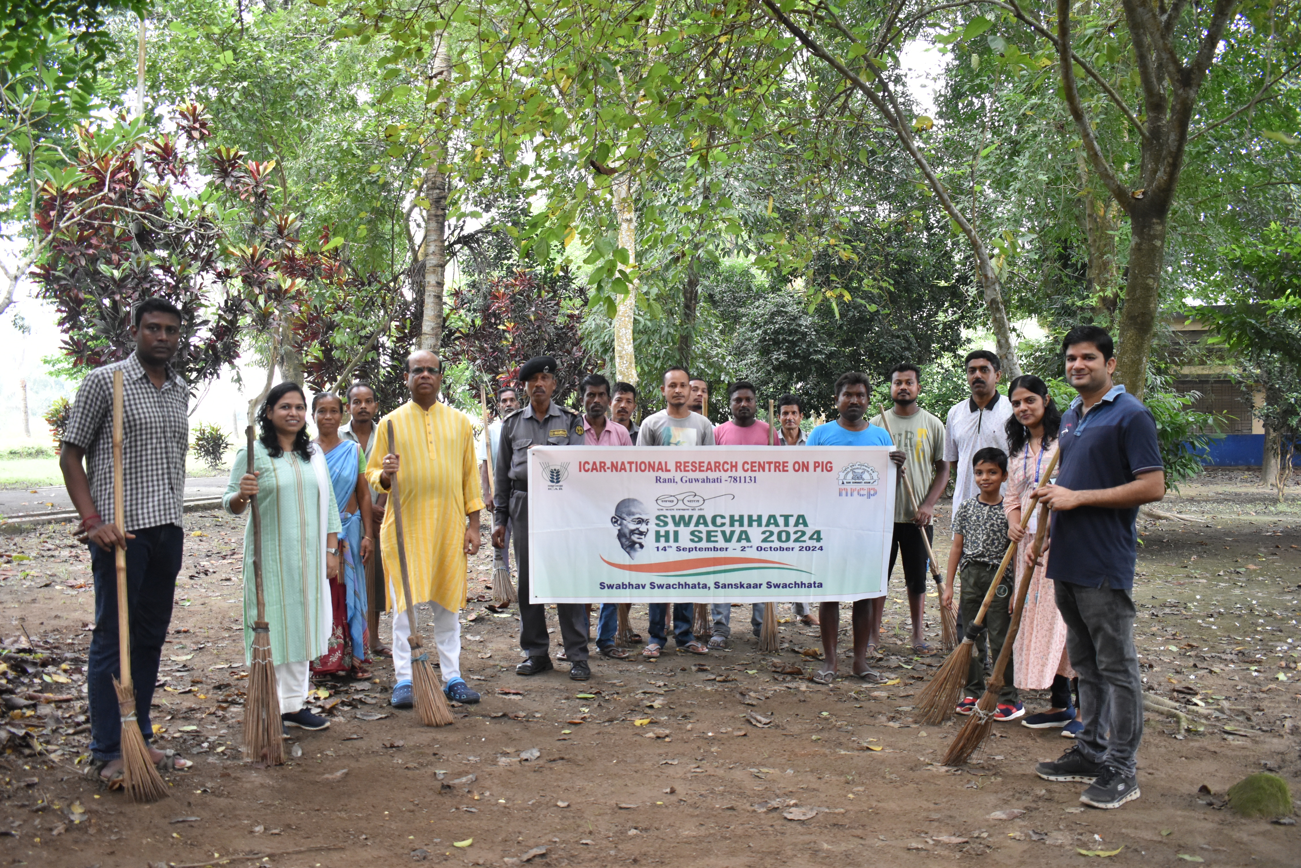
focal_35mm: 30
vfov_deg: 43.6
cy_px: 434
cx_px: 650
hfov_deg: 61.9
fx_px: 1084
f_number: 4
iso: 1600
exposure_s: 1/250
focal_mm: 20
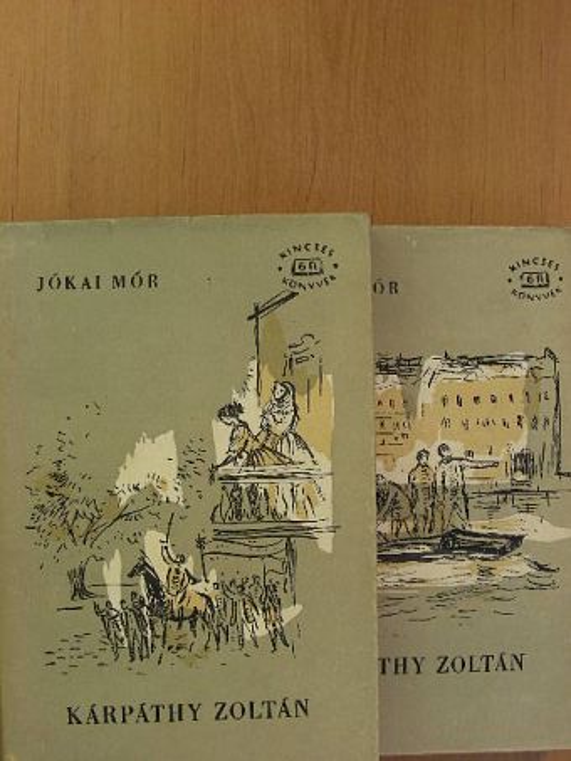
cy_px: 380
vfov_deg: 39.6
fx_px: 1055
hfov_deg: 30.3
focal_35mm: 48
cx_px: 286
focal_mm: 8
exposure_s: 1/22.6
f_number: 3.5
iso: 100
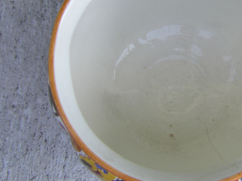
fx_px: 475
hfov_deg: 28.1
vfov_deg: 21.5
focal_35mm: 68
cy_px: 56
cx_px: 183
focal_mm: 6.3
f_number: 3.5
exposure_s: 1/100
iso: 64
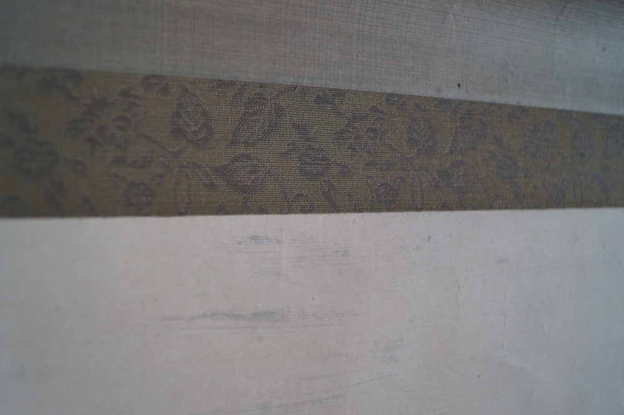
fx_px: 572
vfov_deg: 39.9
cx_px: 312
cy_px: 208
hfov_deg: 57.2
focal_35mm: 33
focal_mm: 22
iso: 500
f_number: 4
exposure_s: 1/160
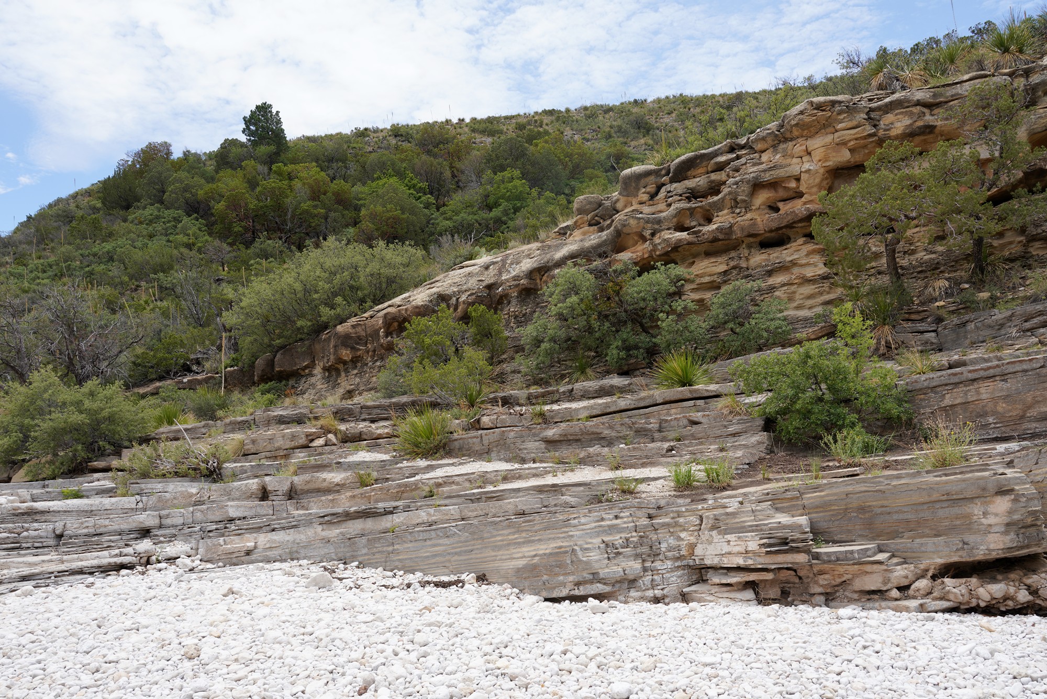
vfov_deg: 41.1
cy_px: 350
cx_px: 524
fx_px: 931
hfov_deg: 58.7
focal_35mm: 32
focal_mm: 32
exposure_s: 1/100
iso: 100
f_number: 13
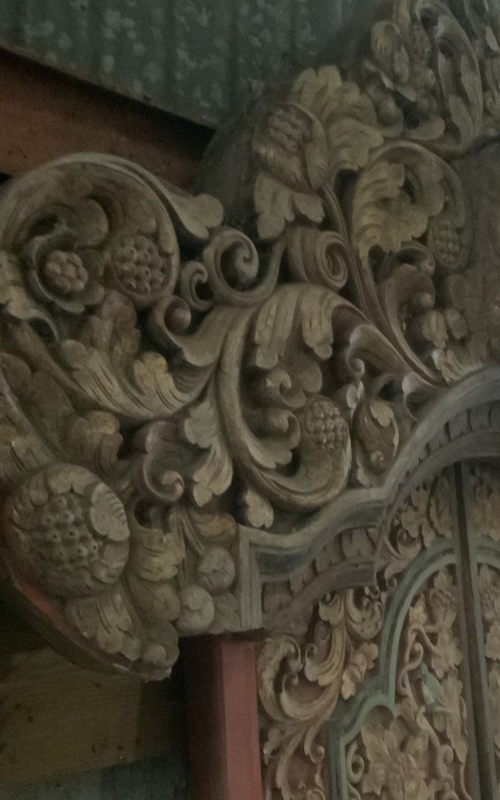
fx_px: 915
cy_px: 533
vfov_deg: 46.5
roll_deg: -0.2
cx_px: 367
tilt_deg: -1.7
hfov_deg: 30.1
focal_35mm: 42
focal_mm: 3
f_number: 1.8
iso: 1000
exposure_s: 1/17
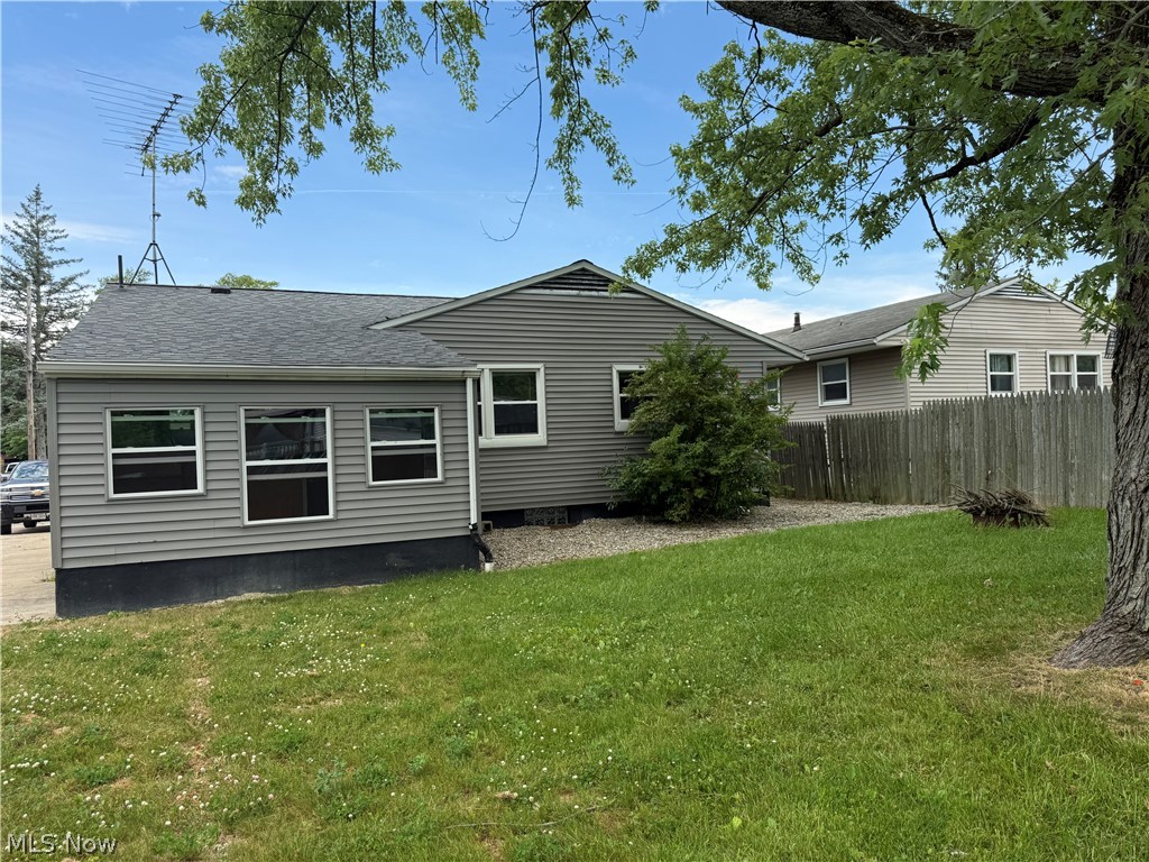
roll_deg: +2.7
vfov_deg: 56.8
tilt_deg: +0.7
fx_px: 797
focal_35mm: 24
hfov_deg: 71.6
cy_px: 431
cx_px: 574
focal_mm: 6.76
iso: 80
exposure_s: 1/2445
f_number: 1.78
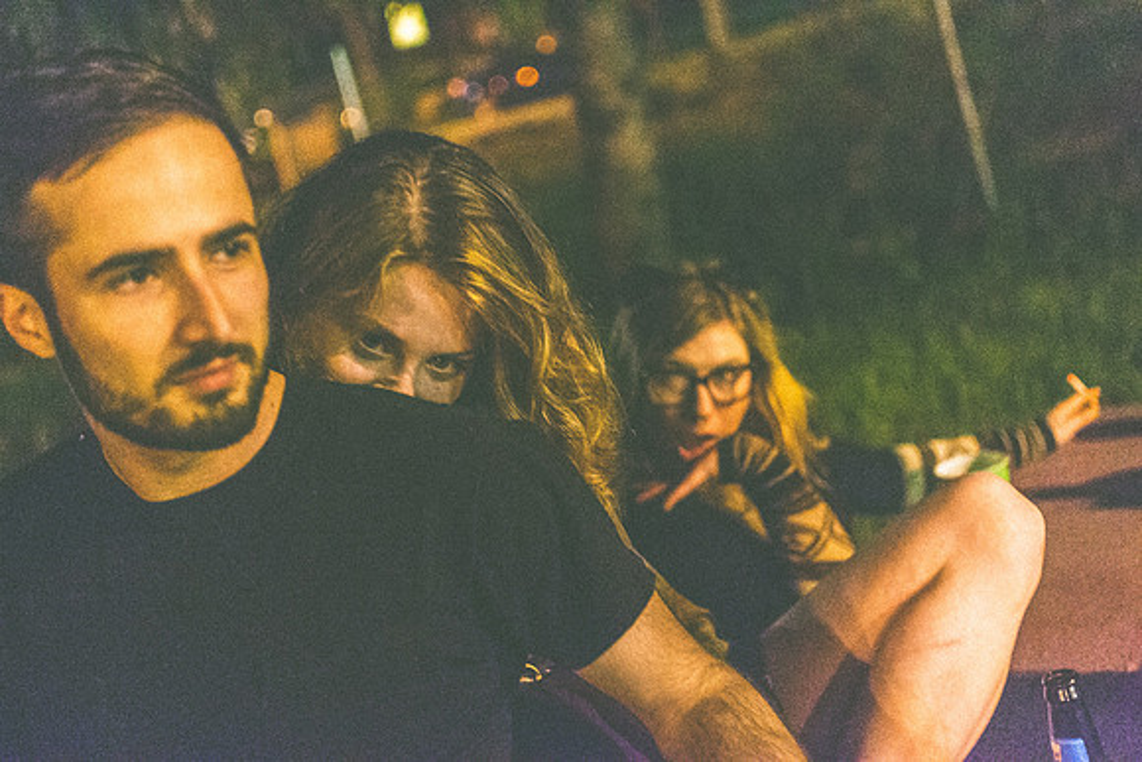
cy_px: 381
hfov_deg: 37.8
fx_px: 1666
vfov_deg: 25.8
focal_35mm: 52
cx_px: 571
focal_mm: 35
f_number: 1.8
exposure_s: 1/30
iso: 3200
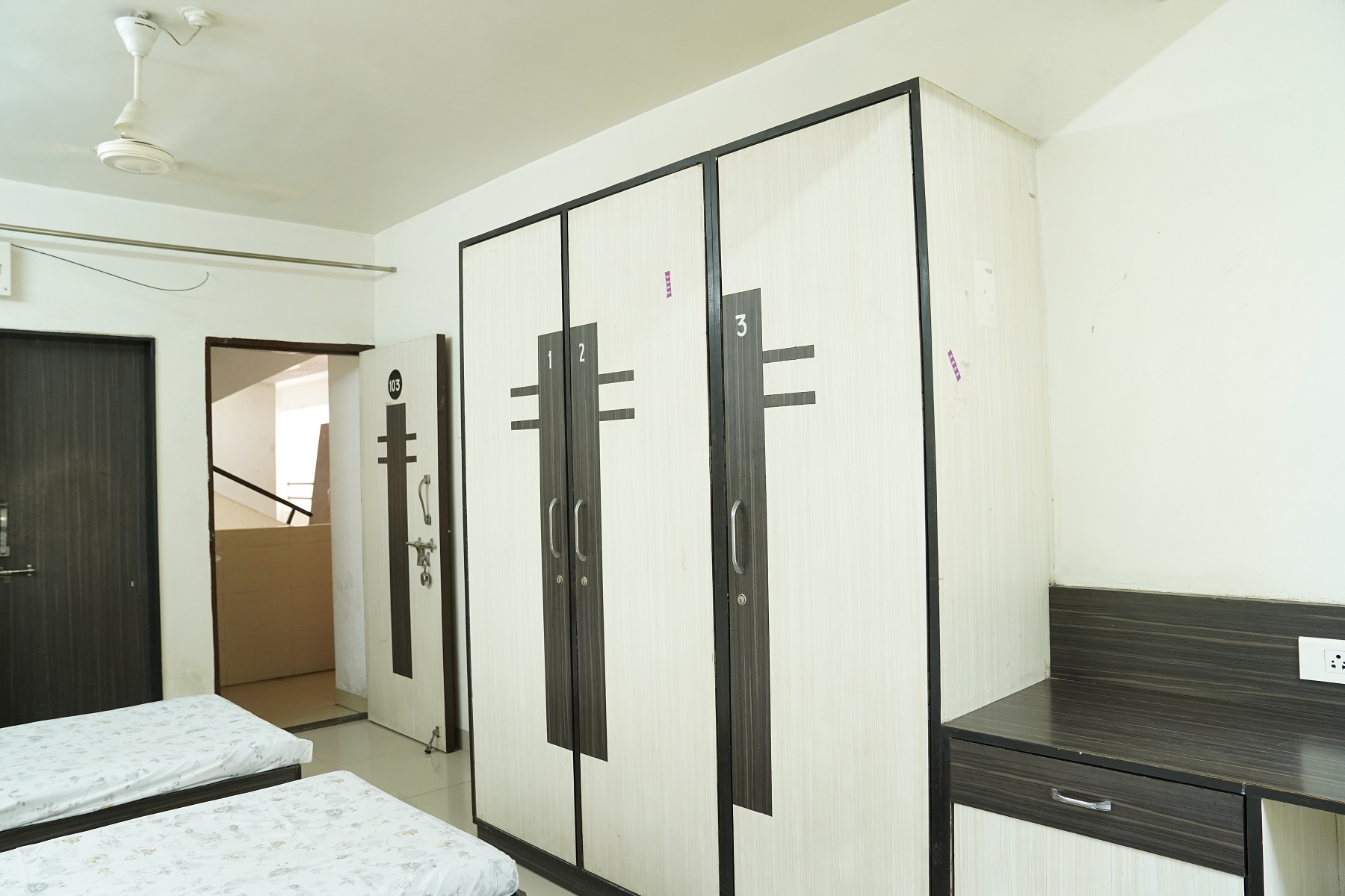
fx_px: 897
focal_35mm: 24
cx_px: 672
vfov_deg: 53.1
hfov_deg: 73.7
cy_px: 448
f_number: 3.5
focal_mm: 24
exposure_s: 1/100
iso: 3200
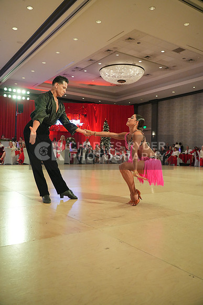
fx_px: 245
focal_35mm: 29
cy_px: 152
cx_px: 102
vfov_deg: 63.6
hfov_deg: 45.0
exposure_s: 1/400
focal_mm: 29
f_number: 4
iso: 4000
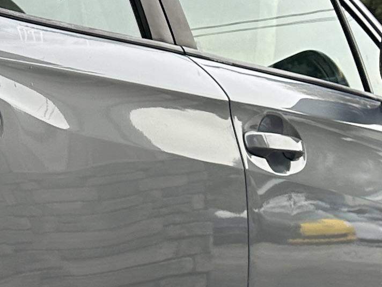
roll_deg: +0.2
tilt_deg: -4.1
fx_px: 1501
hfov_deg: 12.6
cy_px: 183
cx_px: -395
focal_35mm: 136
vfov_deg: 10.9
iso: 80
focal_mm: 6.86
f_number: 1.78
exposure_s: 1/756
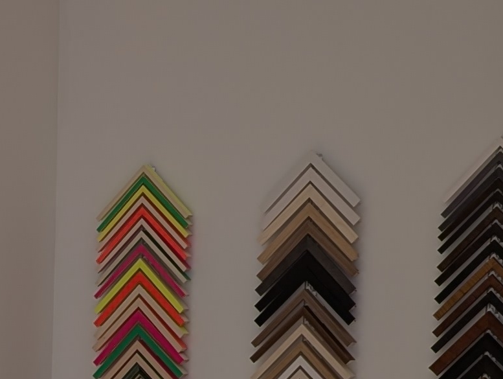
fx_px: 1833
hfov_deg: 14.3
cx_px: -315
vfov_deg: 11.0
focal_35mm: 126
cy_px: 694
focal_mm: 6.9
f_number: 1.68
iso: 24
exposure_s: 1/50
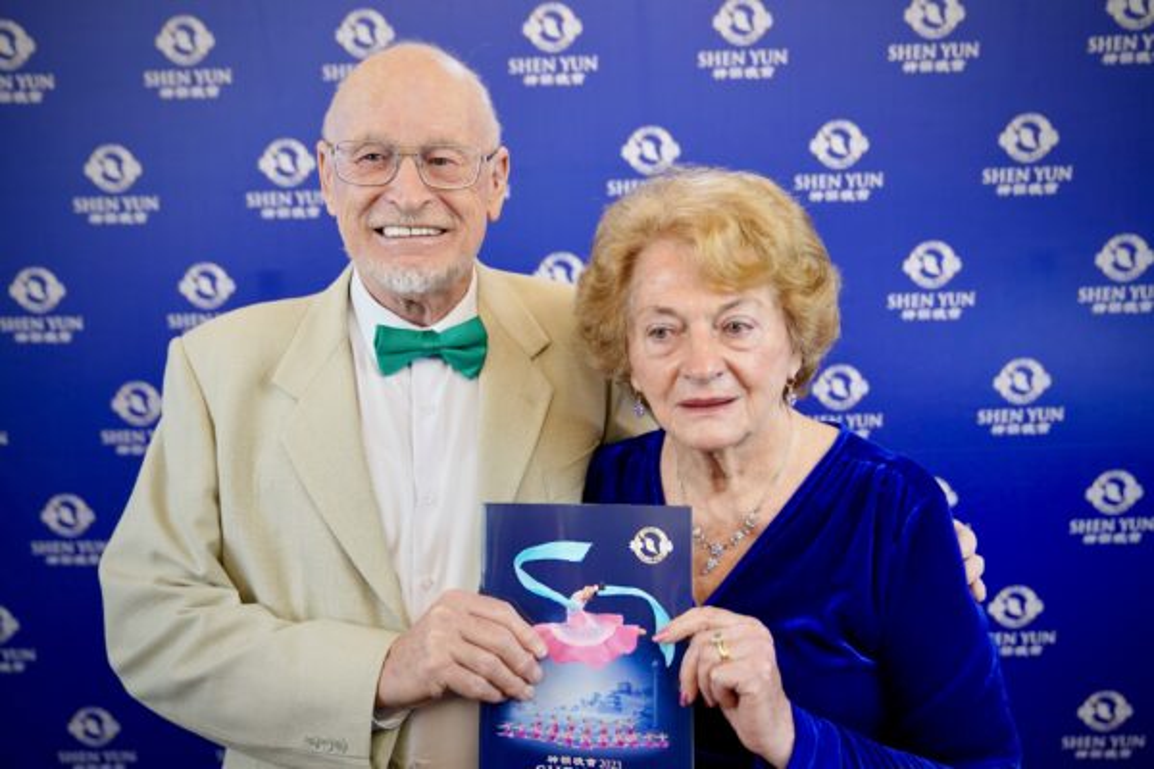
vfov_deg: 42.3
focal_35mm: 31
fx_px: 994
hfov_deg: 60.3
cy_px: 384
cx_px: 577
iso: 320
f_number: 2.8
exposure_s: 1/125
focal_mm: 31
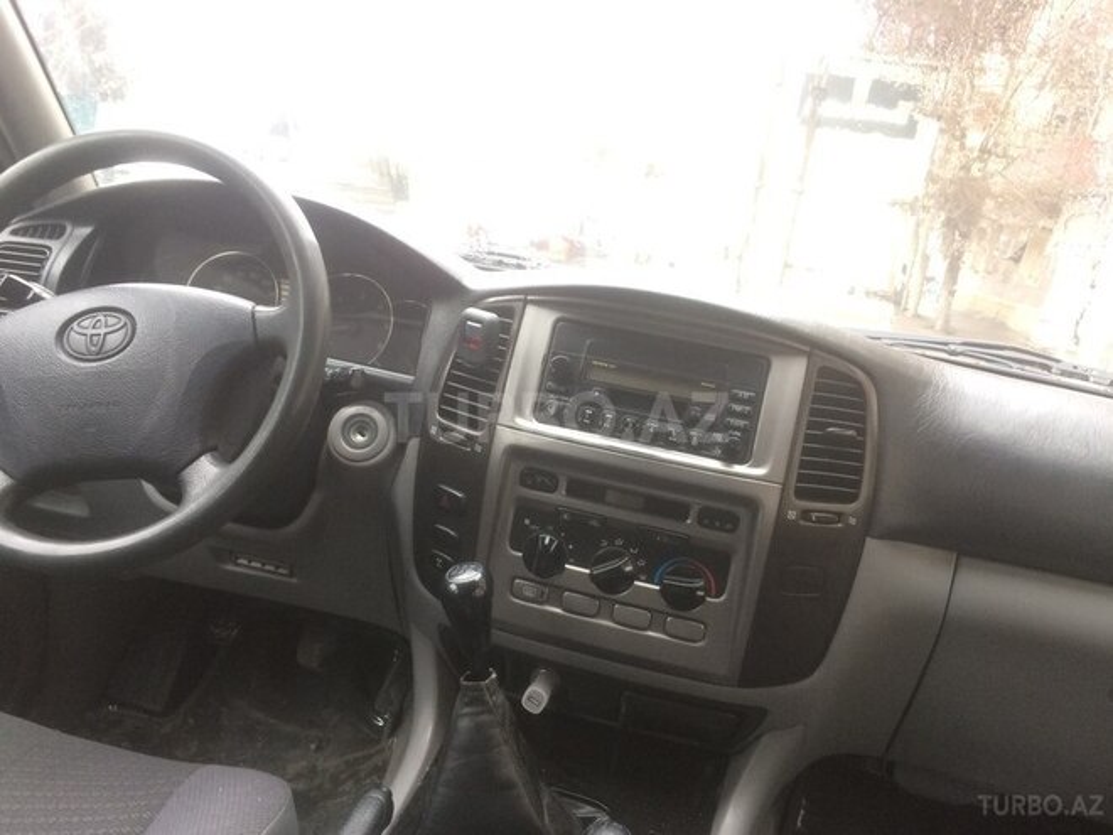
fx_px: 932
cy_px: 418
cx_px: 556
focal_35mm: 29
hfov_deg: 61.7
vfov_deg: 48.2
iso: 125
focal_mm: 4.15
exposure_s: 1/33
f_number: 2.2
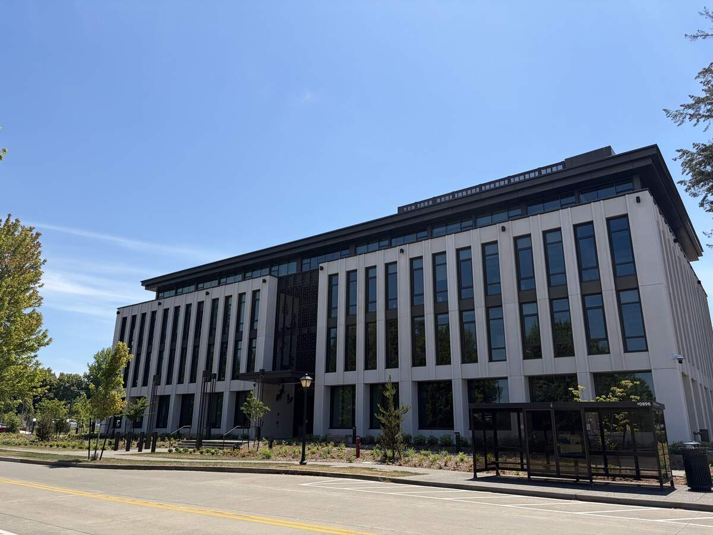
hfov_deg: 67.3
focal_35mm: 26
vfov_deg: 53.1
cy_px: 268
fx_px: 536
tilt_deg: +17.5
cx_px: 356
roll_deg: -0.4
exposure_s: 1/4608
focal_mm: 5.96
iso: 64
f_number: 1.6
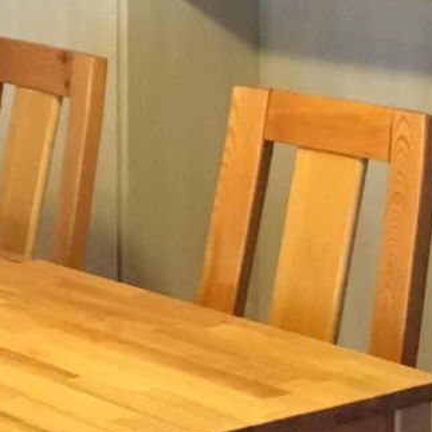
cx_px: -11
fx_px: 2301
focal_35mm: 163
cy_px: 95
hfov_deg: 10.6
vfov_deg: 10.7
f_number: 2.2
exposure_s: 1/25
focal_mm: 4.15
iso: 250
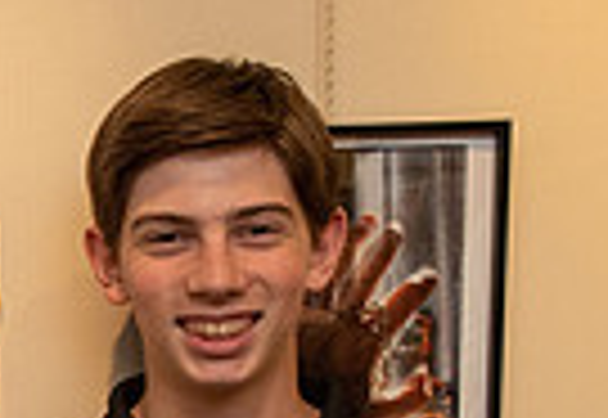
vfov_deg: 9.2
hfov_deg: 13.1
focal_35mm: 148
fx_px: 2525
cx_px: -237
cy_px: 625
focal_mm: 31
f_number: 5.6
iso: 1600
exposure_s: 1/125
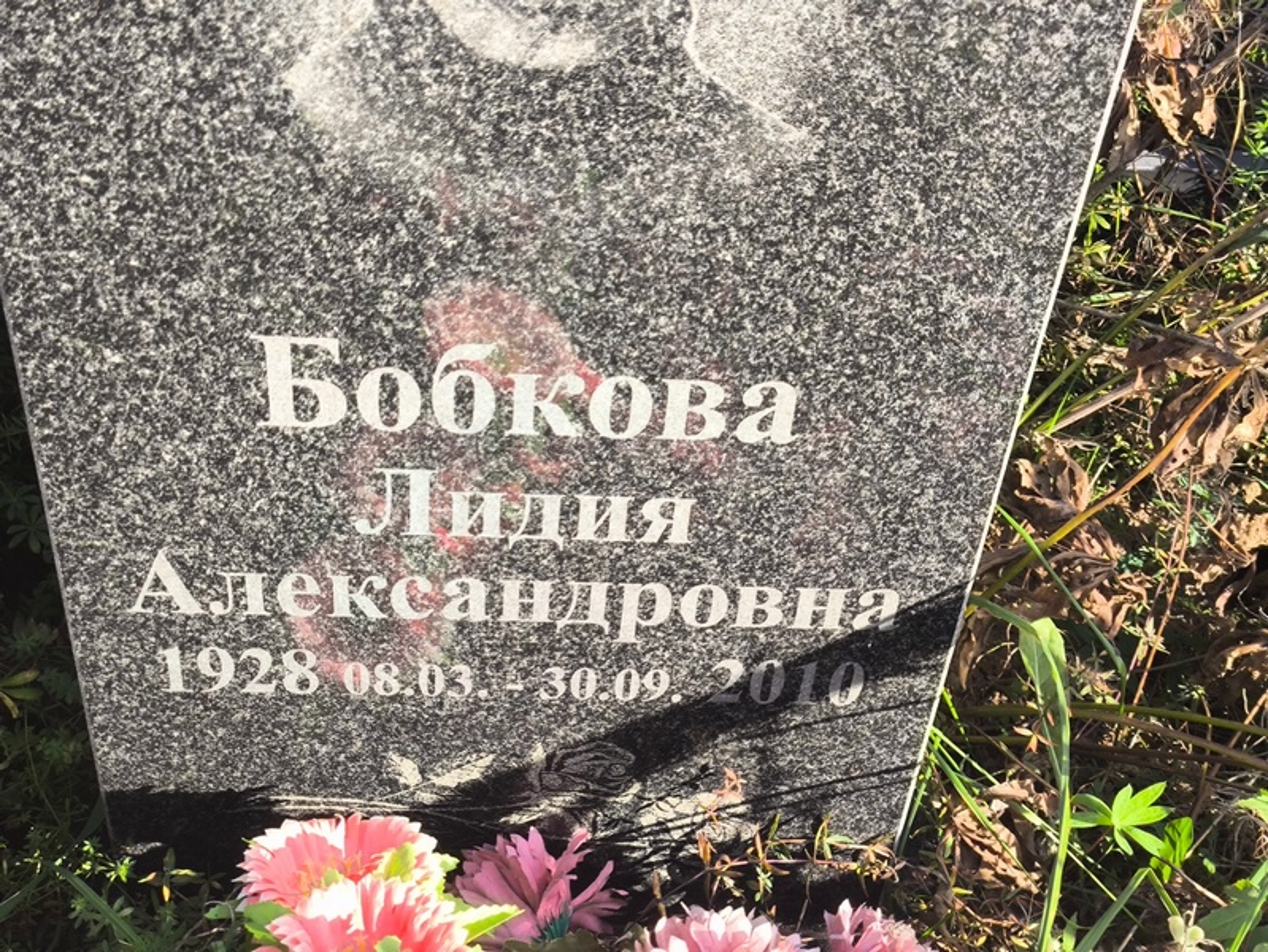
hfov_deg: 38.2
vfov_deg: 29.1
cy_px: 476
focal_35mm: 50
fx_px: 1832
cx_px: 634
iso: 50
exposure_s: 1/328
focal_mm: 4.71
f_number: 1.7
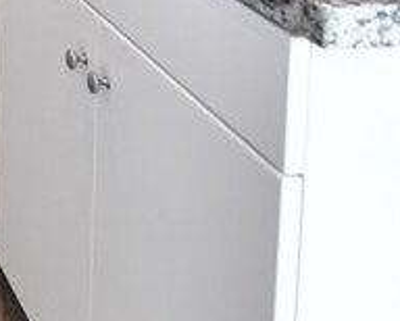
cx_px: -258
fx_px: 948
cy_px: -249
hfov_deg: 19.5
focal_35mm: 80
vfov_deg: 16.3
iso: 640
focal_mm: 11
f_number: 3.5
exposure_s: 1/200
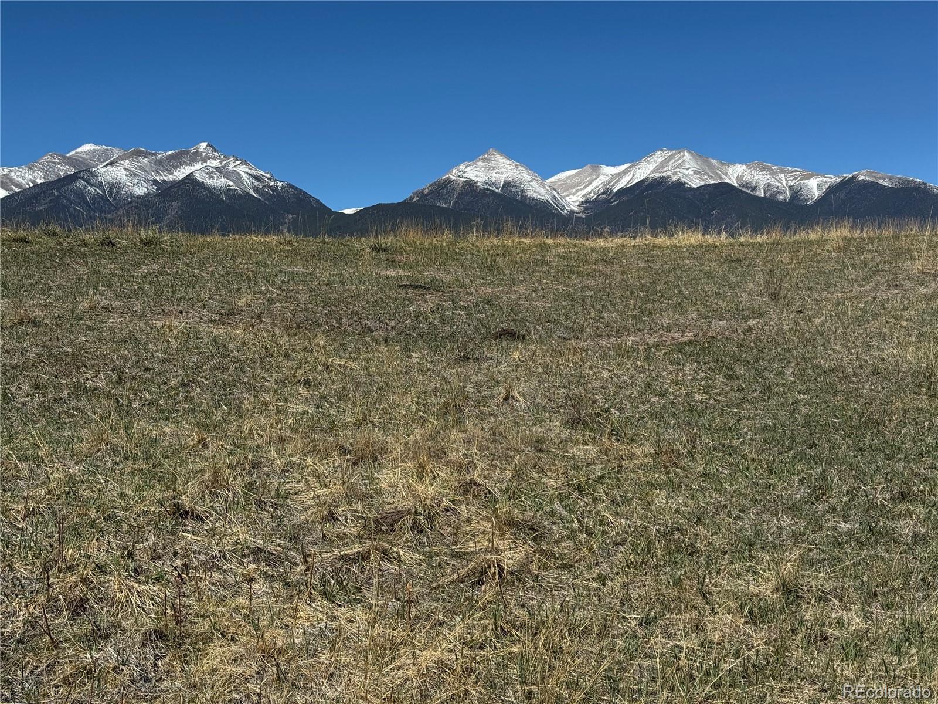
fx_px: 1301
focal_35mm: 48
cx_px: 469
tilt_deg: -1.2
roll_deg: +0.5
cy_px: 352
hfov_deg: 39.7
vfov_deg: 30.3
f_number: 1.78
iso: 64
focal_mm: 6.76
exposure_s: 1/7092
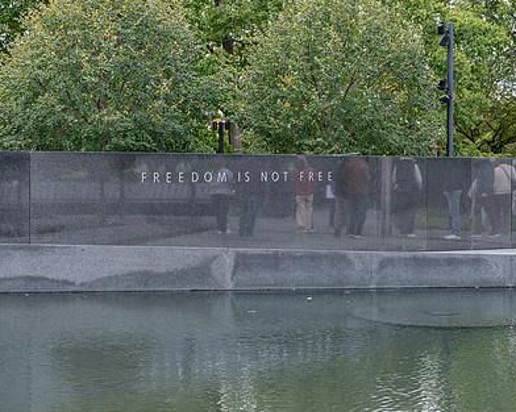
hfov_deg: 27.5
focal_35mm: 69
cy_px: 173
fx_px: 1053
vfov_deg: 22.1
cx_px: 225
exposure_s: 1/400
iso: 640
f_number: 5
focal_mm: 39
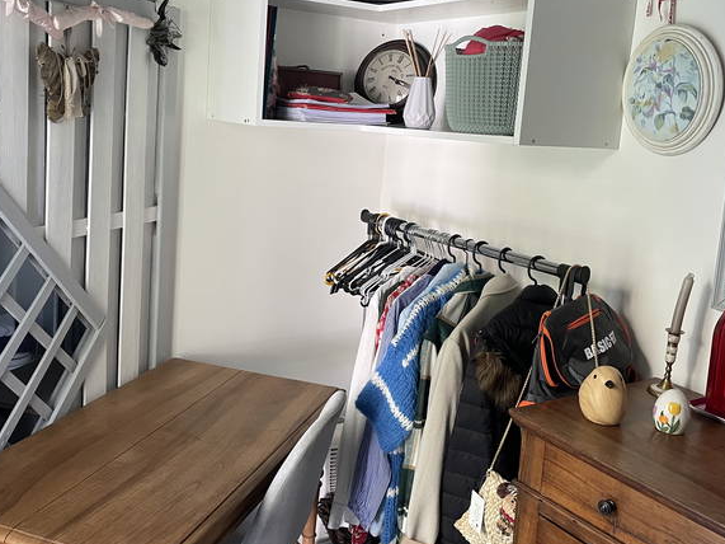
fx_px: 754
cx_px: 321
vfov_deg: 39.5
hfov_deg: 51.3
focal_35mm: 36
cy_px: 217
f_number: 1.6
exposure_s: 1/60
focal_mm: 4.2
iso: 250
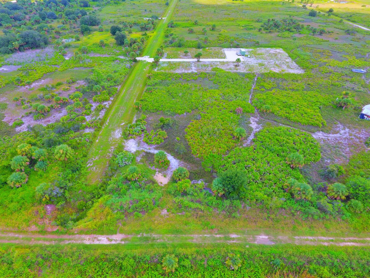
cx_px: 185
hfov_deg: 81.7
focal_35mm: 20
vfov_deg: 66.0
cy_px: 139
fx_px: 214
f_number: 2.8
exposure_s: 1/100
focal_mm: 3.61
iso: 100
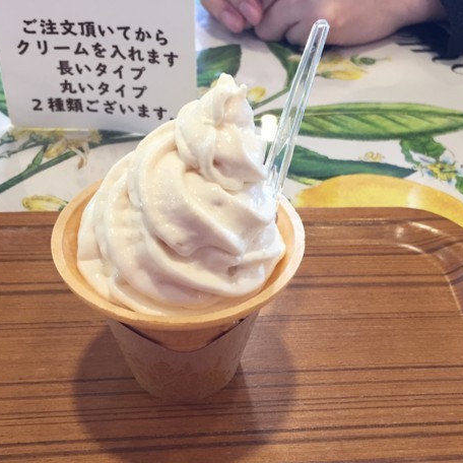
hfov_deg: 37.4
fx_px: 681
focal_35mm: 45
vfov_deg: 37.4
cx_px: 278
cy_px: 272
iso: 50
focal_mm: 4.15
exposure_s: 1/30
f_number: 2.2
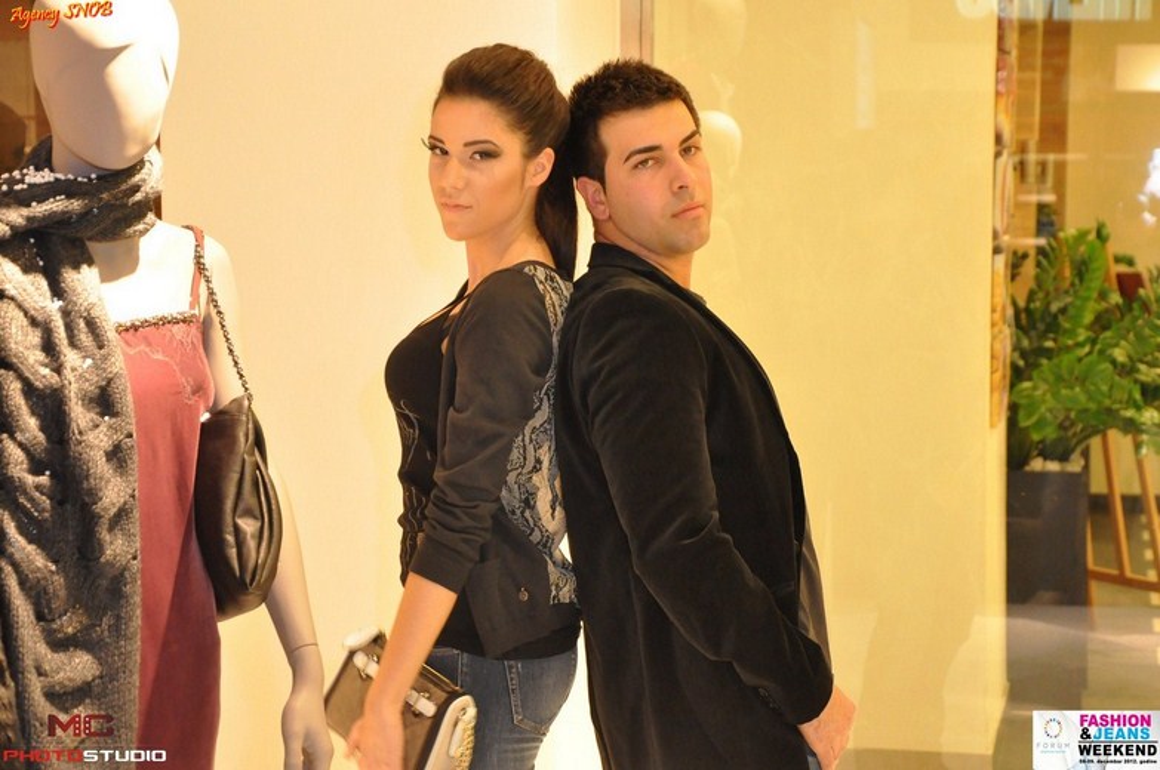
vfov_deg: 14.7
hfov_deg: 21.9
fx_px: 2993
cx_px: 580
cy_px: 385
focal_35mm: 93
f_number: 5.3
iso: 1600
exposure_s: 1/60
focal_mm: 62
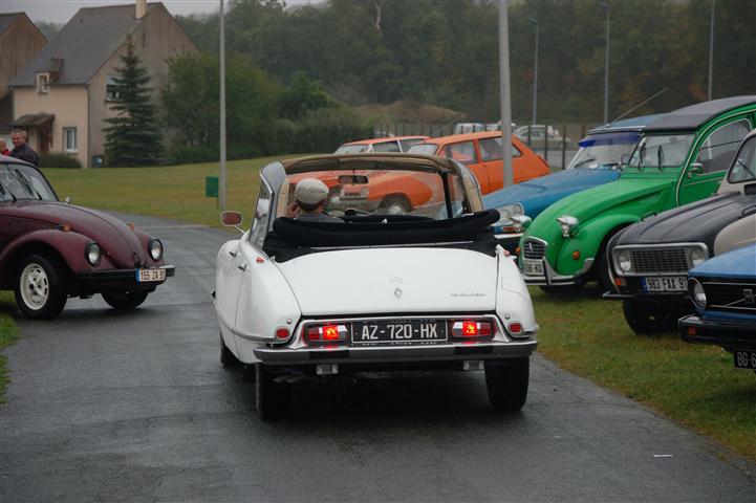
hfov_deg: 18.2
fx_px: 2361
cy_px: 252
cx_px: 378
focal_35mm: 112
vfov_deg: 12.2
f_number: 5.6
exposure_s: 1/250
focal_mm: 75
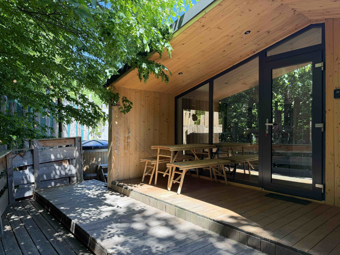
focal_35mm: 24
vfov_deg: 56.8
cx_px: 170
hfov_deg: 71.6
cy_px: 128
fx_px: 236
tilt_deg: +0.2
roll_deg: -0.2
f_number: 1.78
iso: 80
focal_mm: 6.76
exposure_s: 1/210
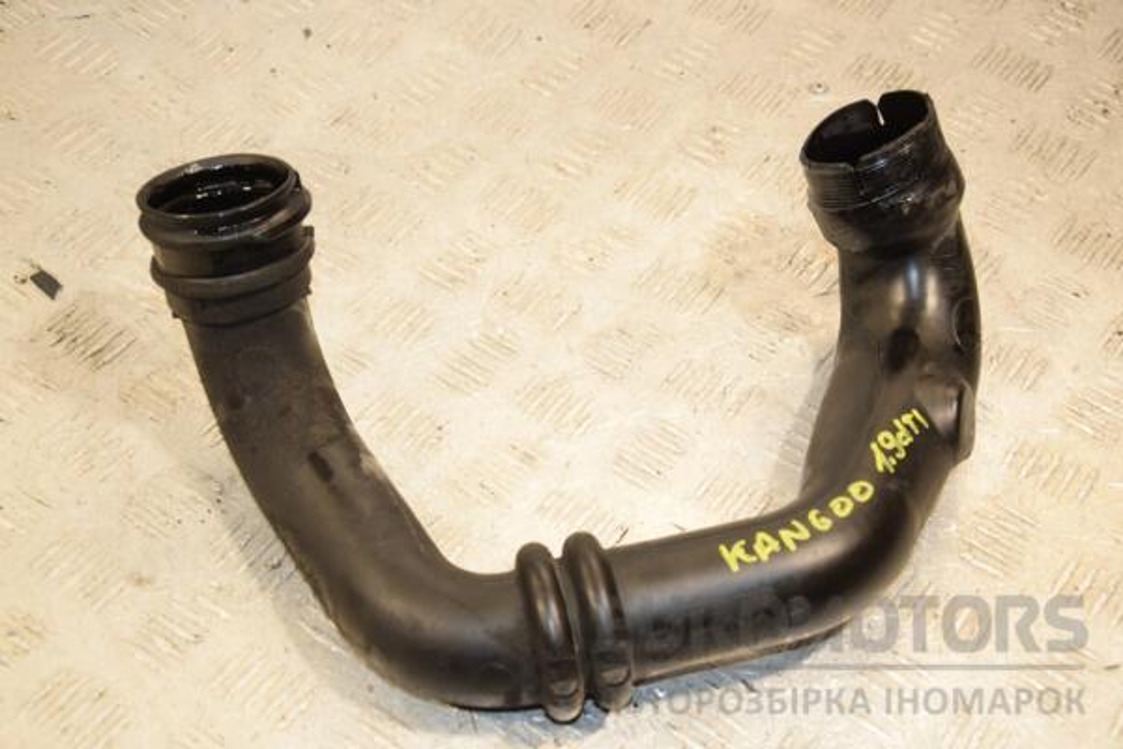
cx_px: 562
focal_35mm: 63
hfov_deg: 31.9
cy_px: 374
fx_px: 1965
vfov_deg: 21.6
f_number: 7.1
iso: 800
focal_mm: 42
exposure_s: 1/200
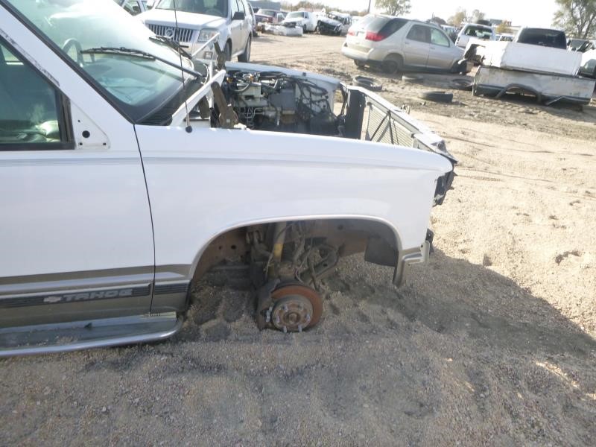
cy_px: 224
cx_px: 298
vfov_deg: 54.9
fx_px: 430
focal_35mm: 25
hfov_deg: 69.4
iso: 160
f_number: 3.9
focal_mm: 4.5
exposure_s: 1/200
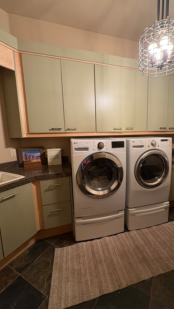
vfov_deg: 99.4
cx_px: 104
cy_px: 153
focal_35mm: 16
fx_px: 131
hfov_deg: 66.5
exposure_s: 1/60
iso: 125
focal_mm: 2.22
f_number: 2.2
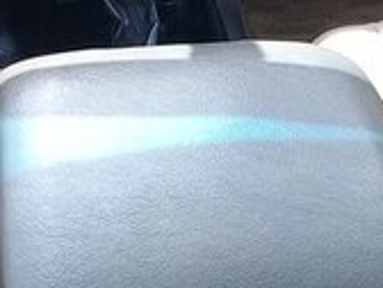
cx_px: 180
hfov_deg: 16.1
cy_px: -189
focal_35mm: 122
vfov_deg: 11.5
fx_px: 1350
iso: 50
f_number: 2.2
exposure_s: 1/173
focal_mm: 3.3
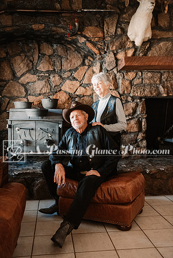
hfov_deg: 35.1
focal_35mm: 38
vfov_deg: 50.7
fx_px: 273
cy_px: 129
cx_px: 86
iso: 8000
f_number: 2.8
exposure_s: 1/125
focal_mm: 38
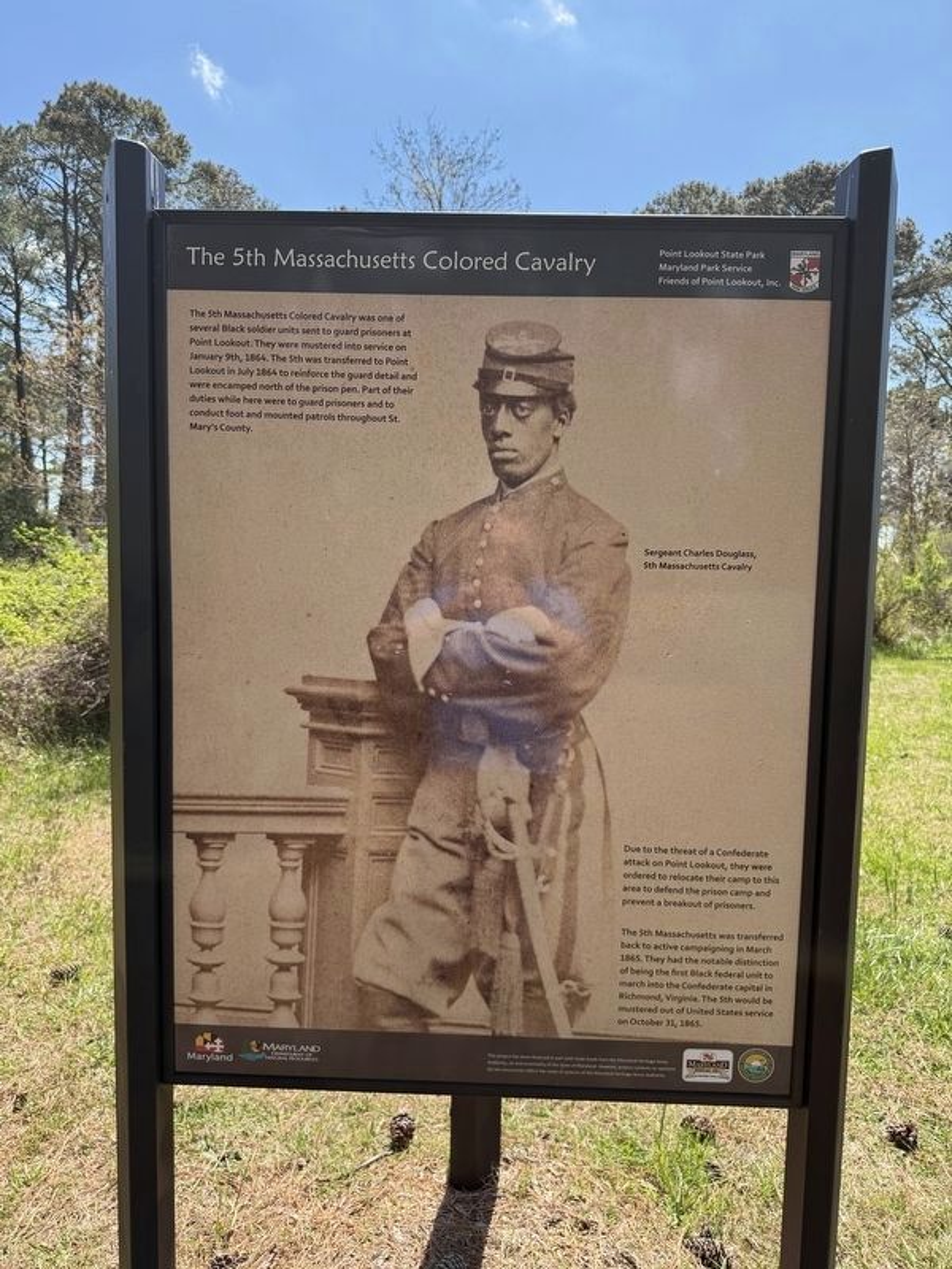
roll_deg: -2.0
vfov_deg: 71.6
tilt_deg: -3.7
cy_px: 634
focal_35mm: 24
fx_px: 880
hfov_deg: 56.8
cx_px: 476
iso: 100
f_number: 1.78
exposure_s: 1/2445
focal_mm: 6.76
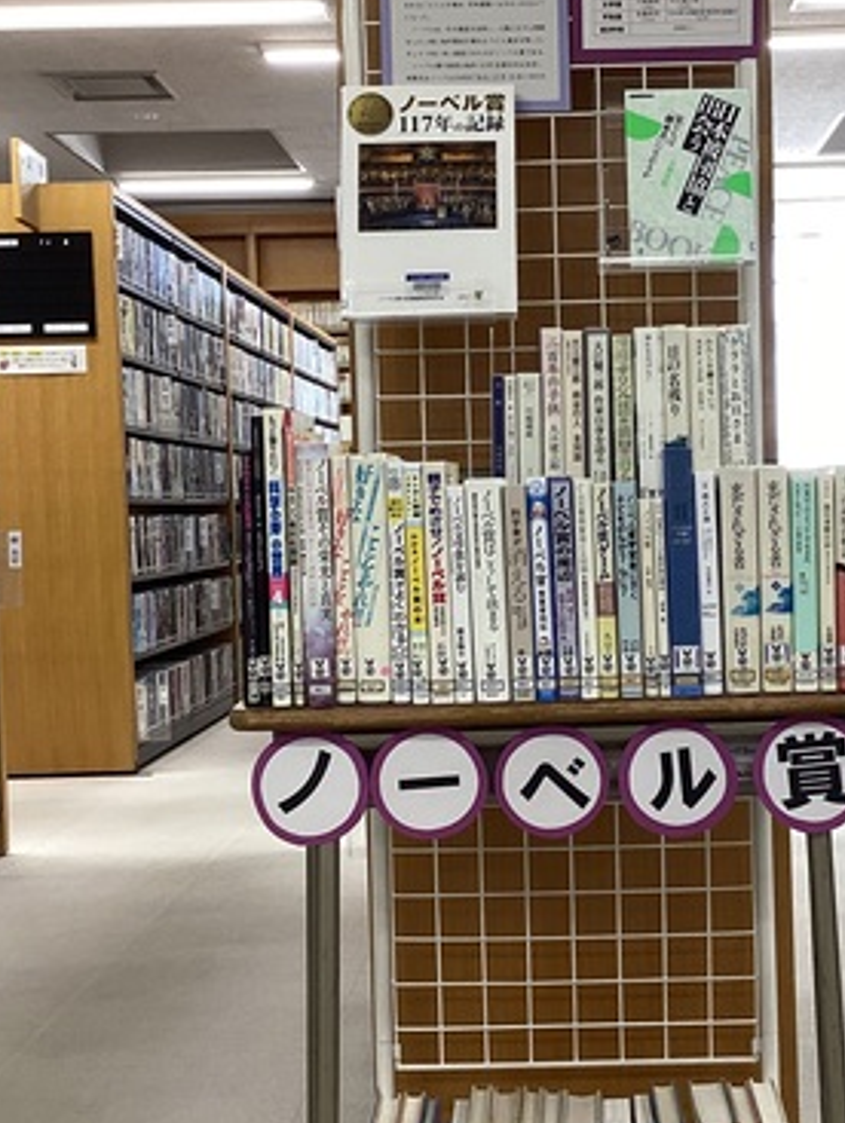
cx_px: 563
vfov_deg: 35.5
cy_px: 588
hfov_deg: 26.9
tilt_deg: -3.0
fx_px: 1755
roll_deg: +1.0
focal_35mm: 54
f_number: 2.4
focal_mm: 3.3
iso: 64
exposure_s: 1/60
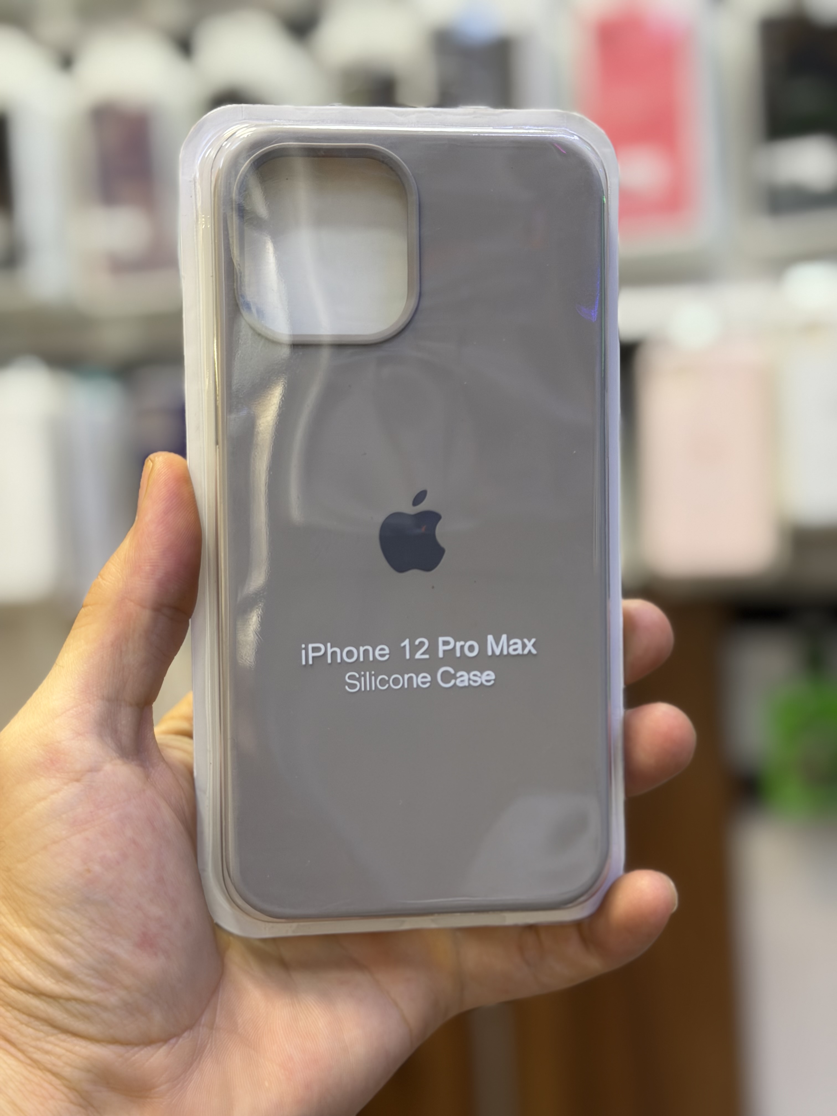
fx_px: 1547
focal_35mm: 48
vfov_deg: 39.7
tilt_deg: -4.1
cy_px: 558
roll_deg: +3.5
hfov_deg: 30.3
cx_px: 418
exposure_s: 1/100
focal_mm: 6.76
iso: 64
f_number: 1.78
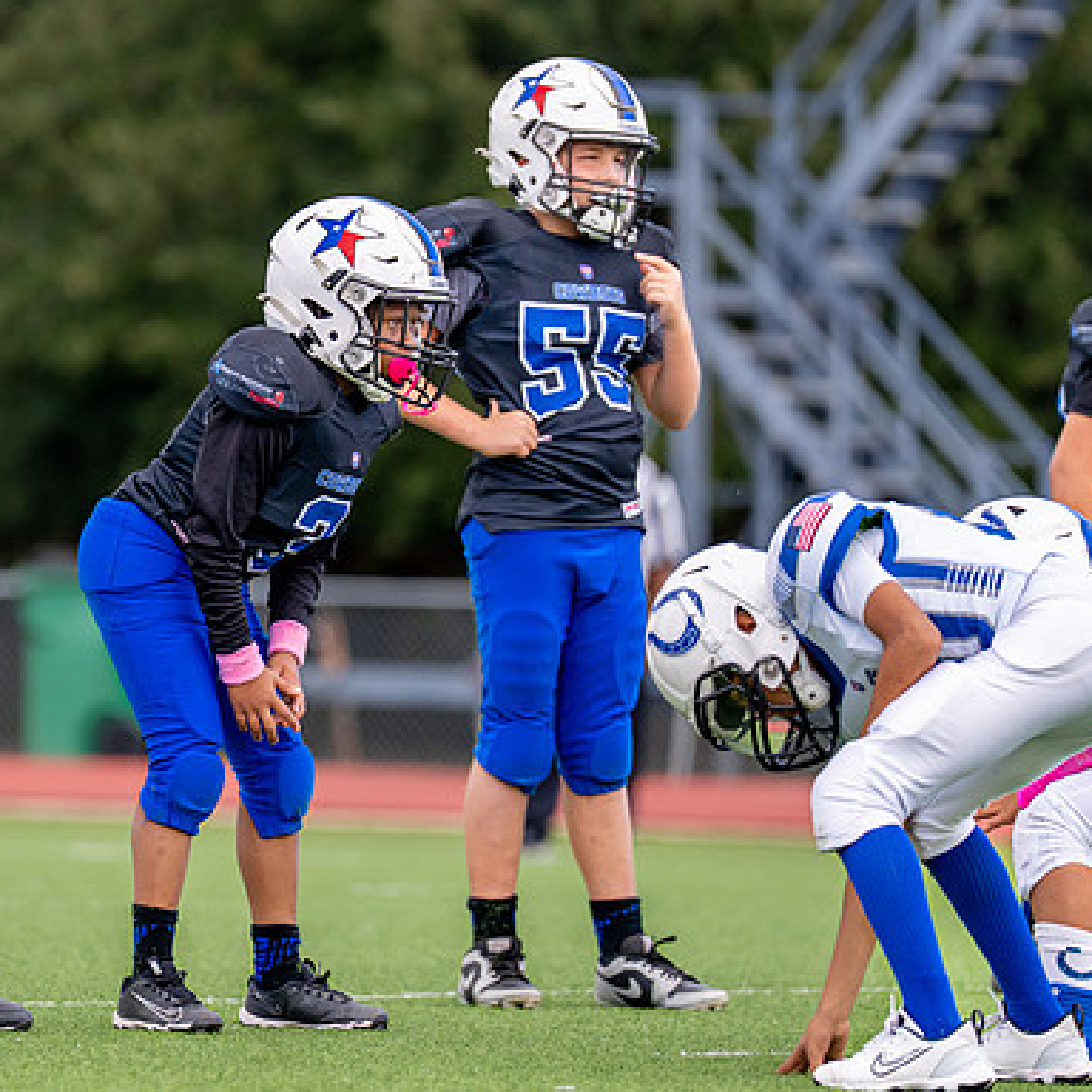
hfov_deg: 4.1
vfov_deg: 4.1
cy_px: 461
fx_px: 15133
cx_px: 252
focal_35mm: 424
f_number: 2.8
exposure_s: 1/3200
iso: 400
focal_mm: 200
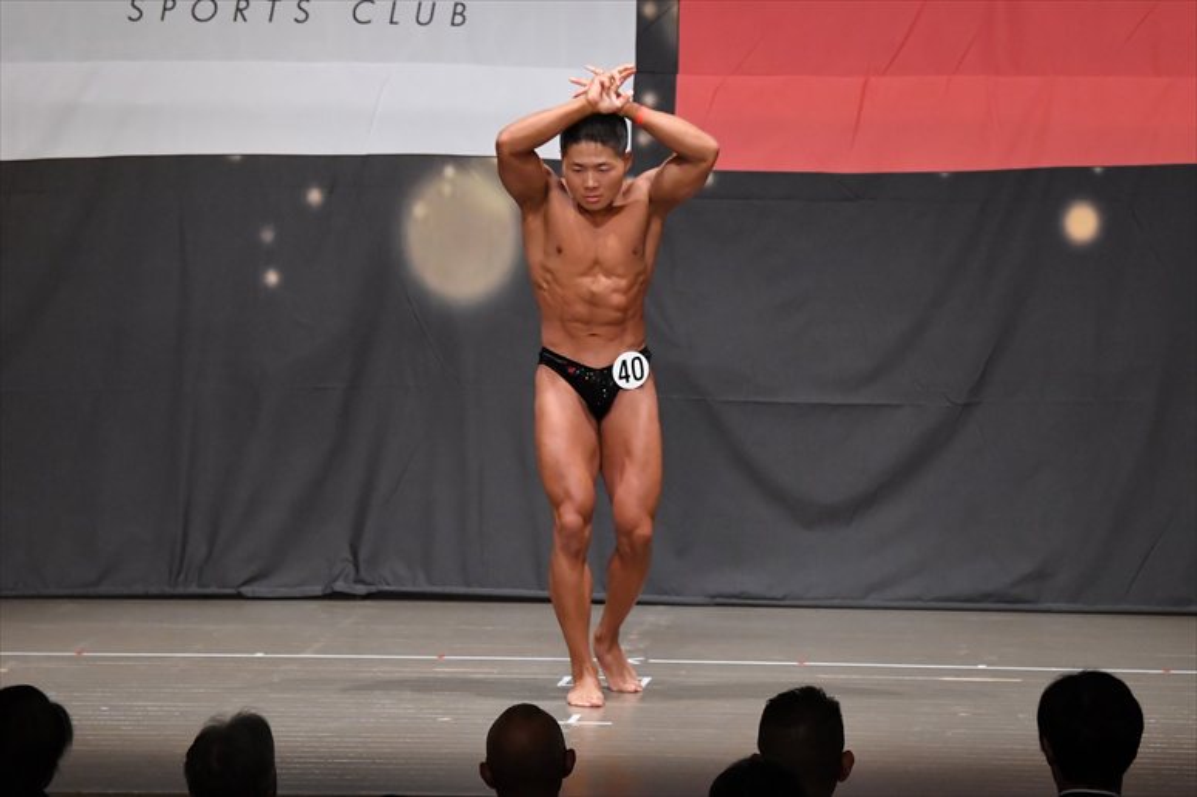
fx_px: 6713
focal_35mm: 202
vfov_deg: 6.8
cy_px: 398
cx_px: 598
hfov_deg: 10.2
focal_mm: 135
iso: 6400
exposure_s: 1/400
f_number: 5.6
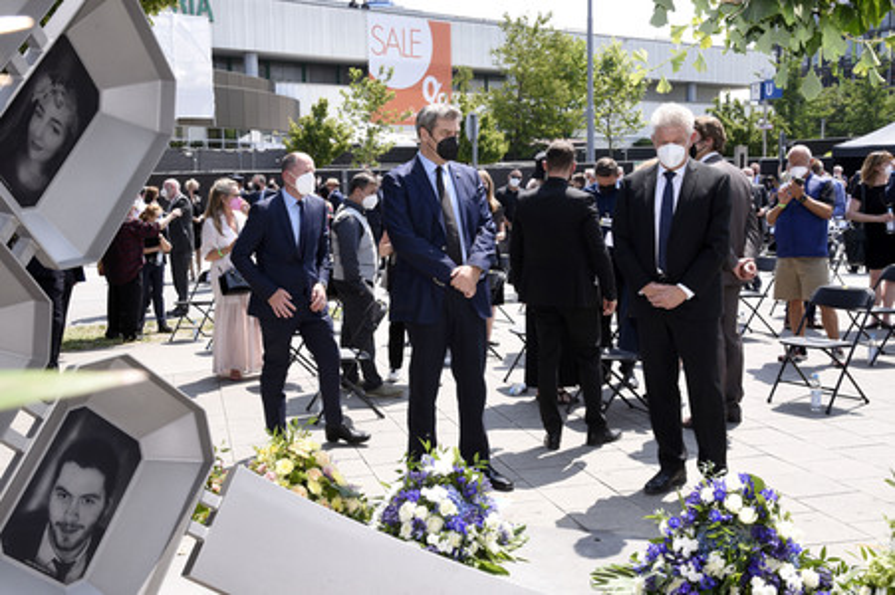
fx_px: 944
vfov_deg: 35.0
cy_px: 298
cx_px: 448
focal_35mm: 38
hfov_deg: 50.7
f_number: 11
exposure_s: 1/160
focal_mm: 38
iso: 400
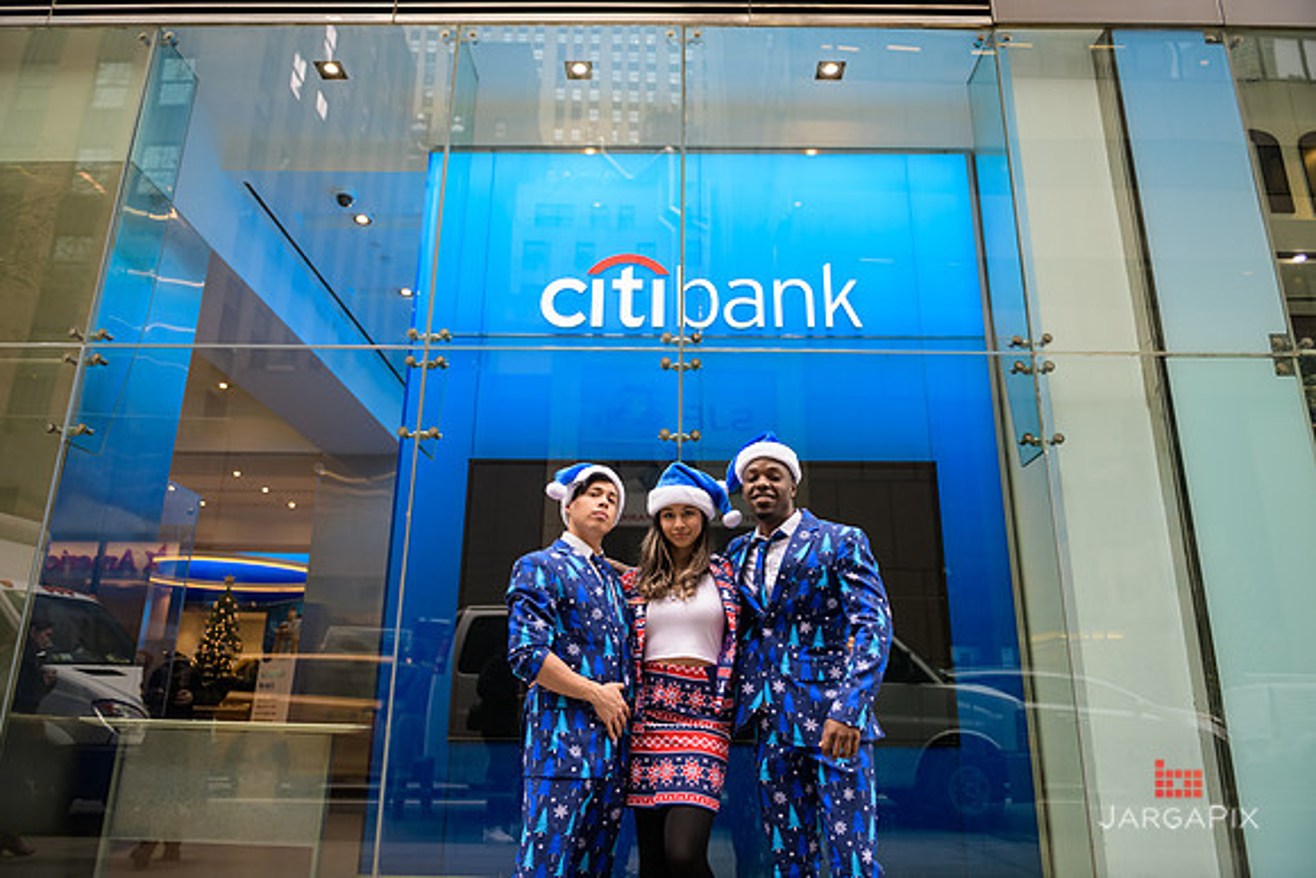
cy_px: 439
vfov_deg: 53.2
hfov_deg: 73.7
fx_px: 877
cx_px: 658
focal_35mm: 24
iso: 400
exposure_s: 1/250
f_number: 3.2
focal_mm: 24
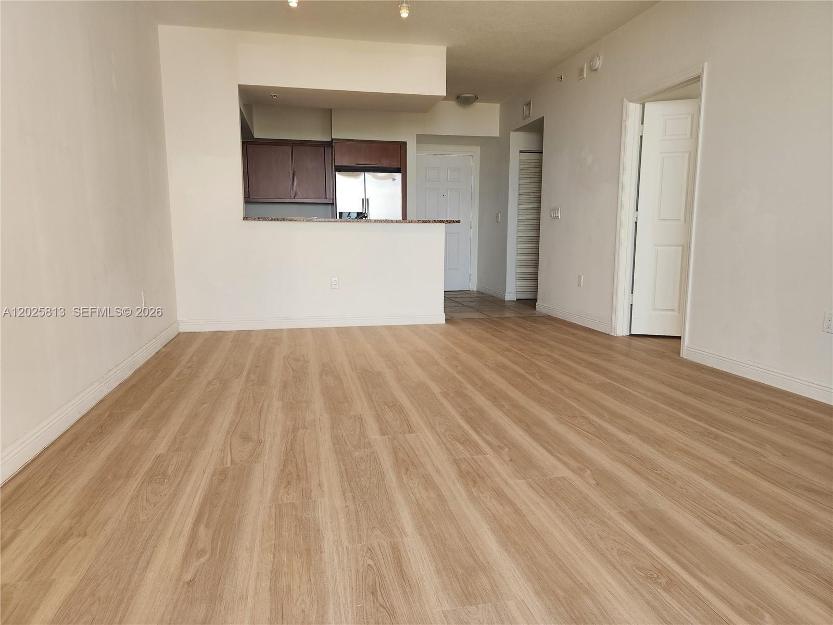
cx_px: 416
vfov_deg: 58.9
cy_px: 312
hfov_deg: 73.9
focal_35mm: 23
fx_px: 553
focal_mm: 6.4
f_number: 1.8
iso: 125
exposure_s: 1/180
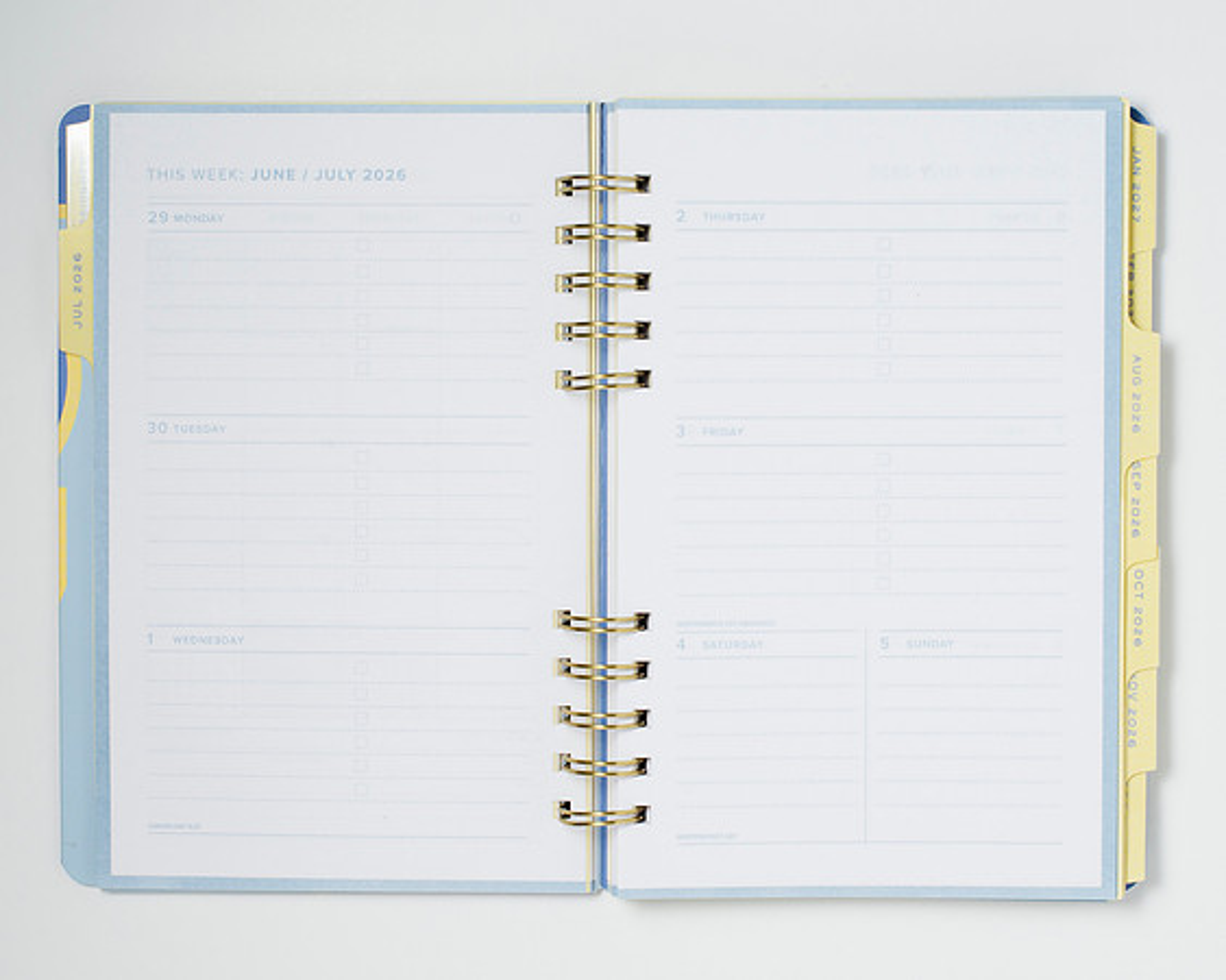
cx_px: 632
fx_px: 2521
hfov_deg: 27.3
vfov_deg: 22.0
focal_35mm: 70
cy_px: 523
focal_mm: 50
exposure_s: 1/200
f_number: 9
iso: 200
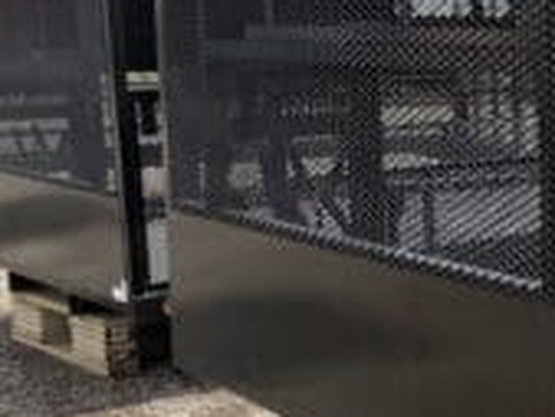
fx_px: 1364
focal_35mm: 85
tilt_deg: -7.1
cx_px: 933
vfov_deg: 17.4
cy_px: 200
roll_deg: +1.8
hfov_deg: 18.9
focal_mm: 6.76
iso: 80
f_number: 1.78
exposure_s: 1/4673
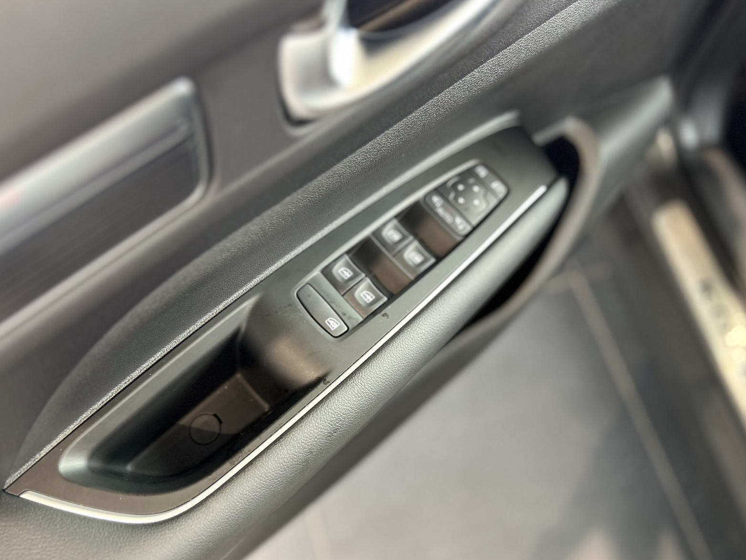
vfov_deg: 46.7
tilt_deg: -67.7
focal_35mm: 30
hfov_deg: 59.9
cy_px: 248
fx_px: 647
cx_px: 392
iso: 200
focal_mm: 5.7
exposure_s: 1/50
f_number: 1.5
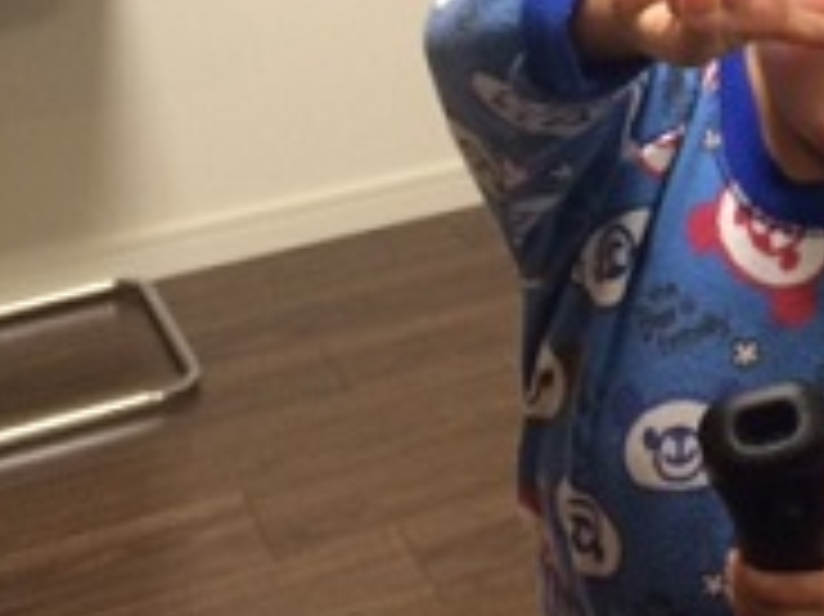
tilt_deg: -10.3
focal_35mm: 81
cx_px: 824
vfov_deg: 17.0
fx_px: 1927
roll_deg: +2.4
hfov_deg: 23.2
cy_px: -220
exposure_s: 1/30
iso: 125
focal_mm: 4.15
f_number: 2.2
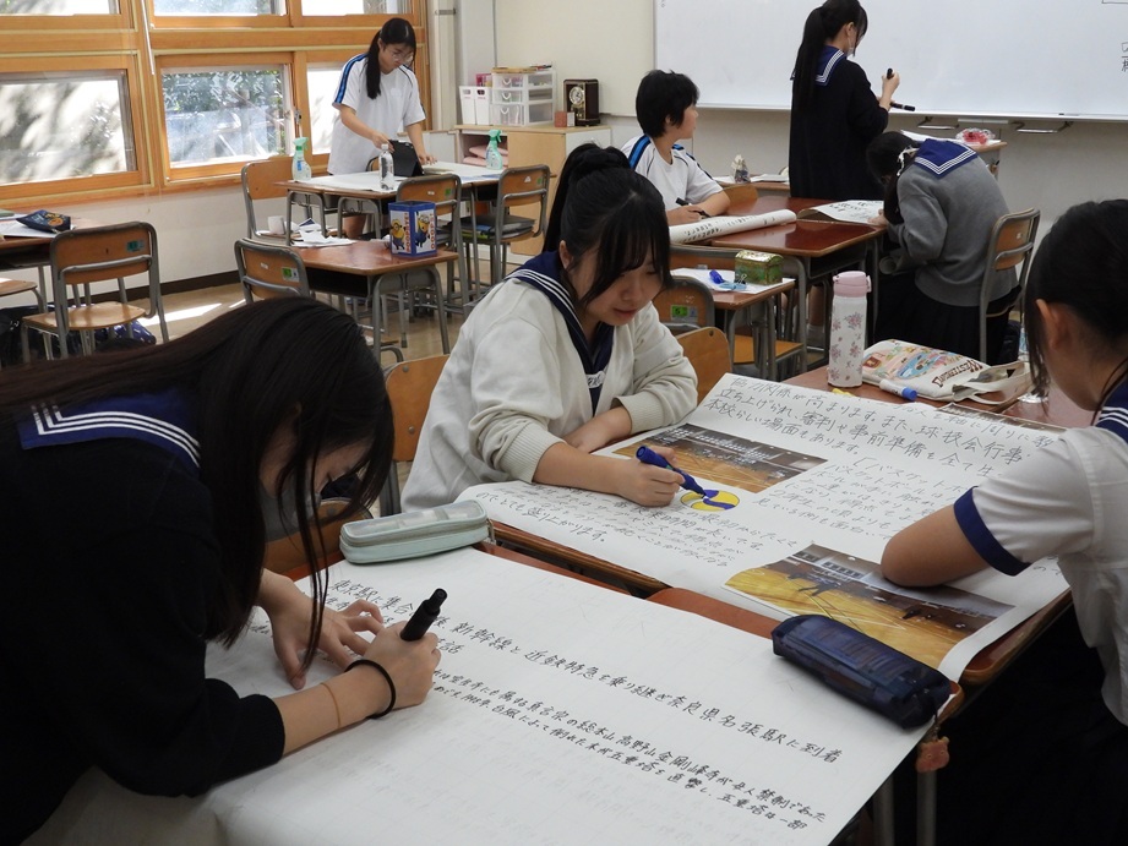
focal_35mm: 40
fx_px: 1304
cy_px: 423
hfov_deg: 46.8
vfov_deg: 36.0
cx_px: 564
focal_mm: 7.1
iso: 400
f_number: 3.2
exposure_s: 1/160
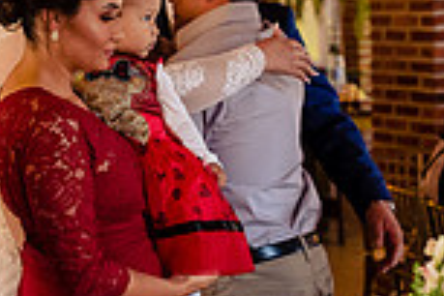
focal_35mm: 133
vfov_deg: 10.3
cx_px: 125
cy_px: 42
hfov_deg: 15.4
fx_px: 1640
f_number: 2.8
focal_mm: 35
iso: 1250
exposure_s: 1/125
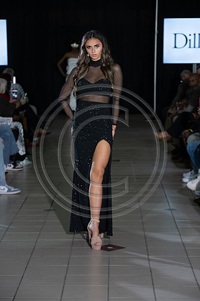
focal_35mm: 112
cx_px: 100
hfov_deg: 12.2
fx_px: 933
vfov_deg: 18.3
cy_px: 150
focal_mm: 112
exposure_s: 1/160
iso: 1250
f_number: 5.6
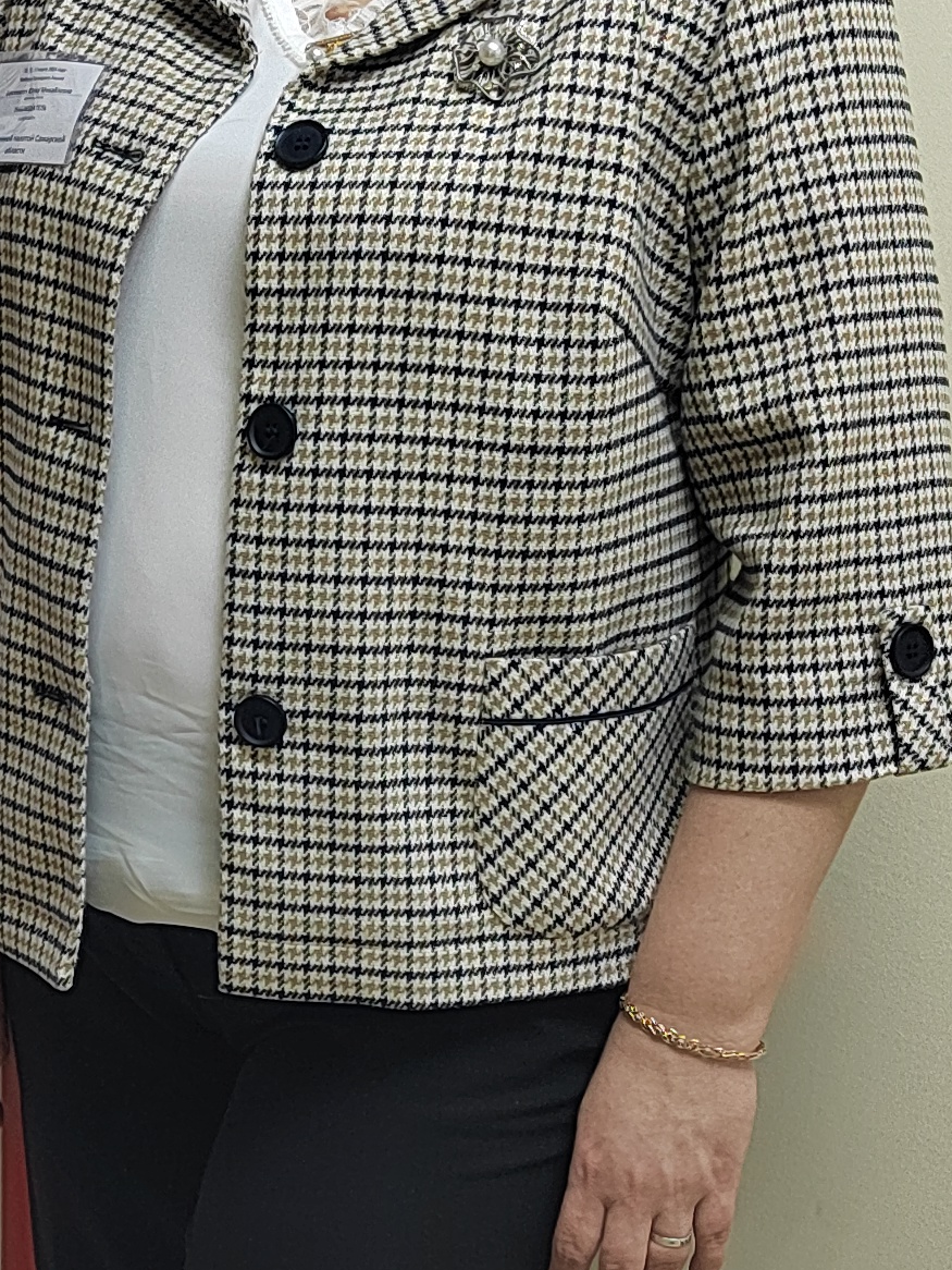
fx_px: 2822
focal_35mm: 77
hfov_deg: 19.0
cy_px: 850
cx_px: 218
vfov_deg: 25.2
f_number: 1.9
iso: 978
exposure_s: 1/100
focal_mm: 5.52
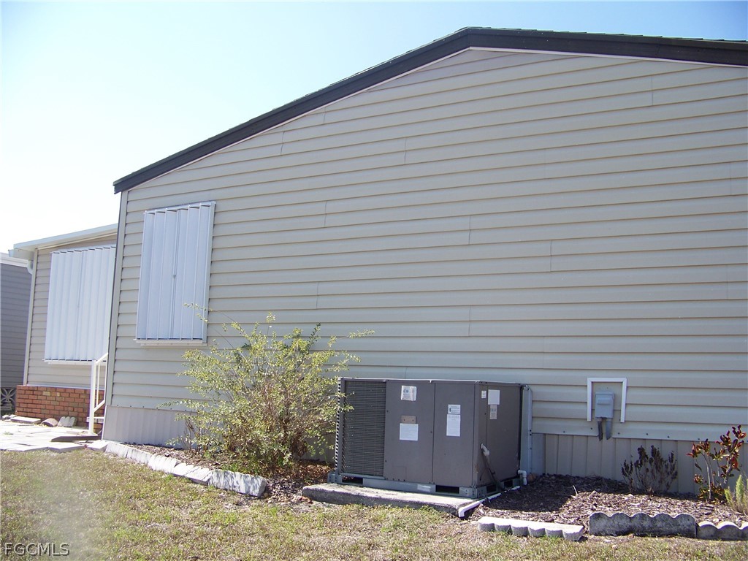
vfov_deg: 39.7
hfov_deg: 51.4
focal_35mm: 36
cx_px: 374
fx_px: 778
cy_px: 280
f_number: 2.8
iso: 64
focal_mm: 5.85
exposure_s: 1/640
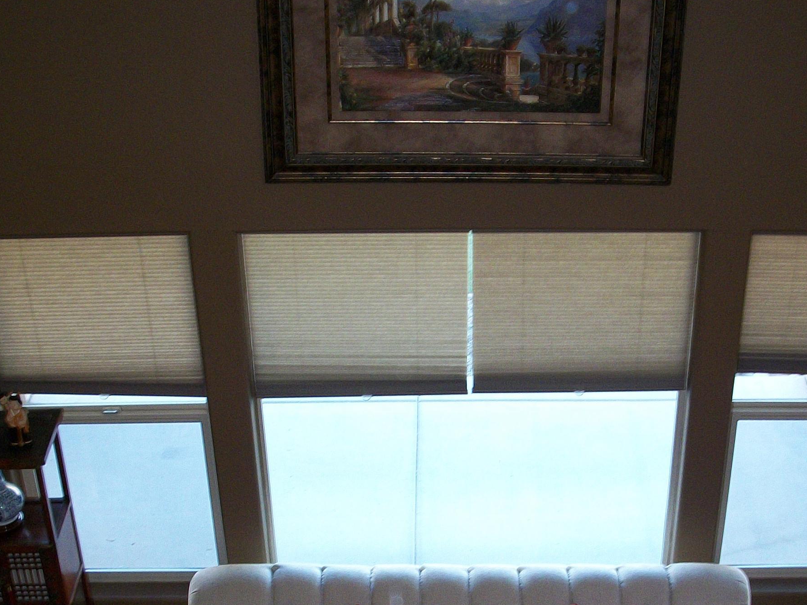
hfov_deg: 32.5
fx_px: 1375
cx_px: 504
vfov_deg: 24.4
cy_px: 489
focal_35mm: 59
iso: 160
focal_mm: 6.3
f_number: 3.1
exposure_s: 1/30
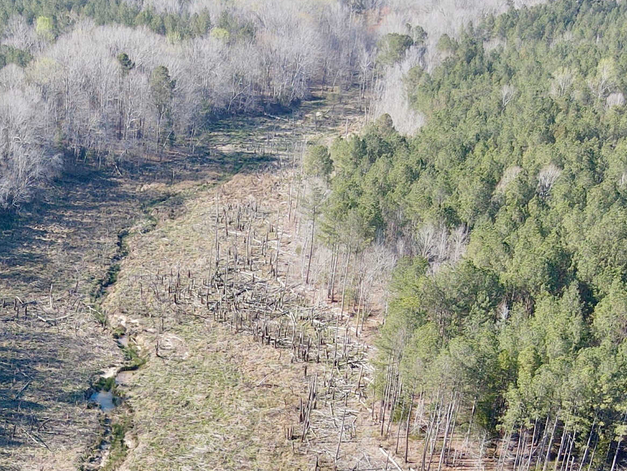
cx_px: 82
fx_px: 1141
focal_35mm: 63
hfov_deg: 29.6
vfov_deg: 22.2
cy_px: 503
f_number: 2.8
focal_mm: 4.5
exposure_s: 1/180
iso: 100
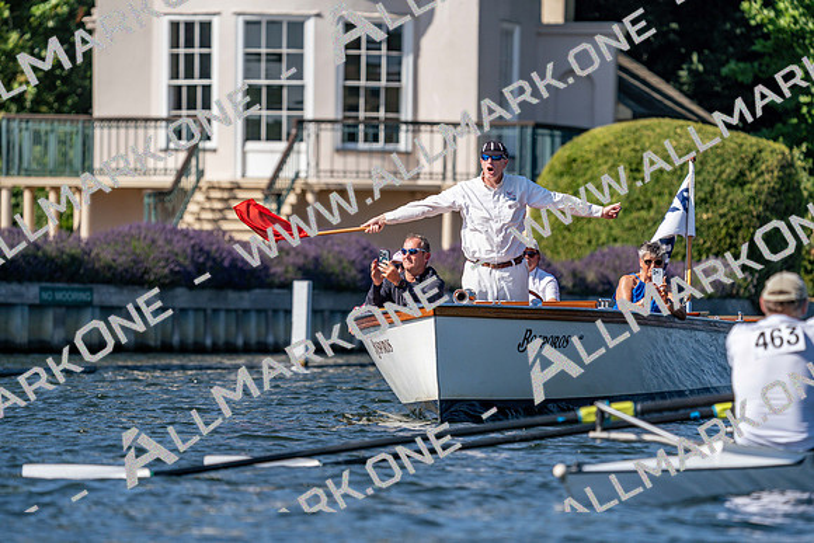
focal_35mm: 374
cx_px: 407
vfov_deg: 3.7
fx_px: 8458
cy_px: 272
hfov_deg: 5.5
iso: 200
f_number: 6.3
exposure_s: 1/1600
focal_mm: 374
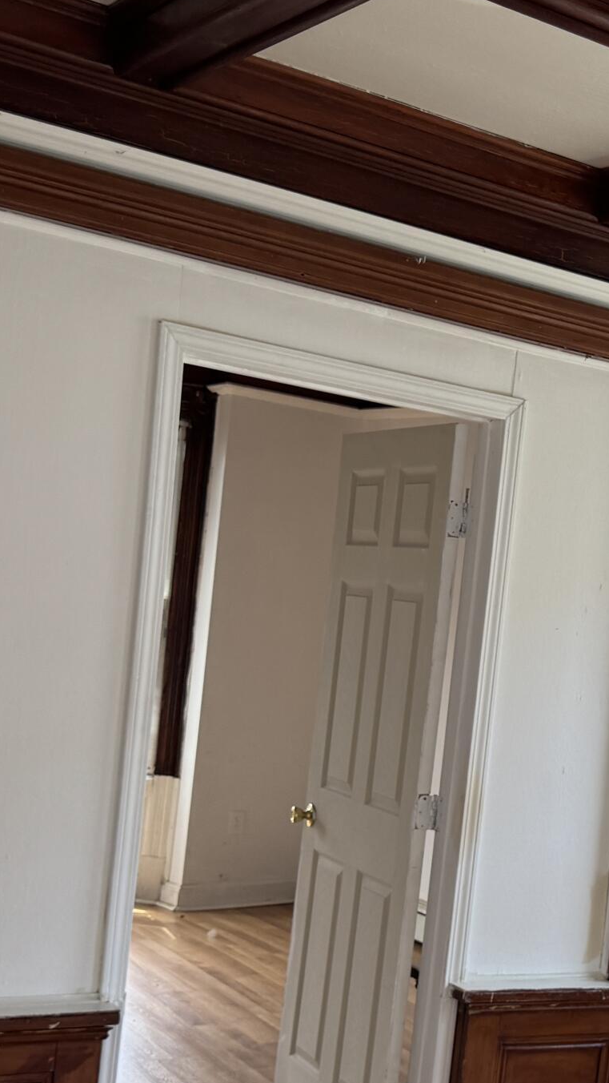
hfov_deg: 19.8
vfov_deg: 35.7
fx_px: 1664
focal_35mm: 58
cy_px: 702
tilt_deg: -2.3
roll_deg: -6.1
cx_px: 673
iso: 80
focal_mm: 6.76
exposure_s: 1/121
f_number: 1.78
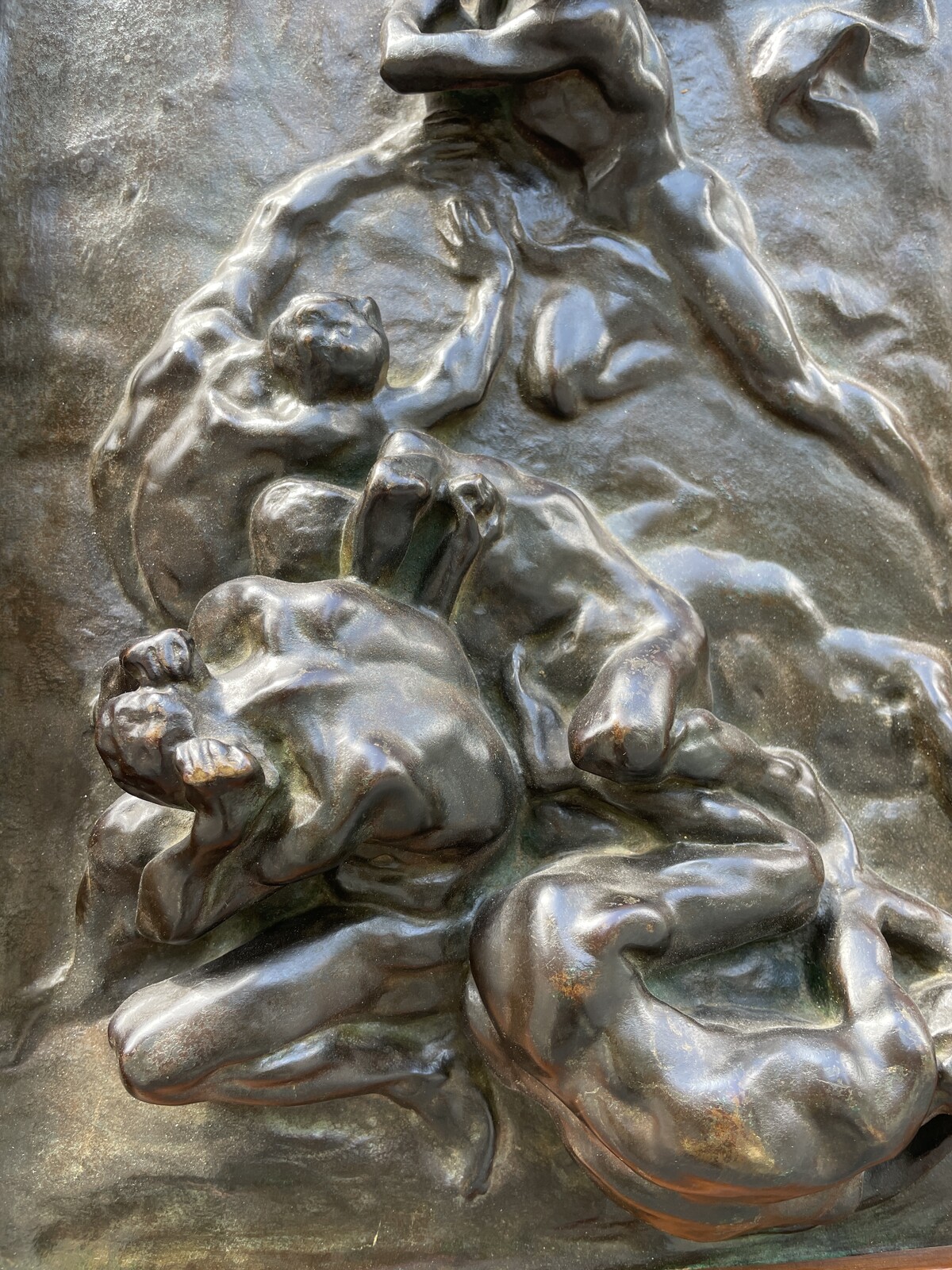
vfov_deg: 67.3
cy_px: 635
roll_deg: -0.5
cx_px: 476
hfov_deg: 53.1
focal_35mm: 26
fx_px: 953
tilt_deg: -4.5
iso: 40
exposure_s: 1/121
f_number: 1.6
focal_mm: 4.2
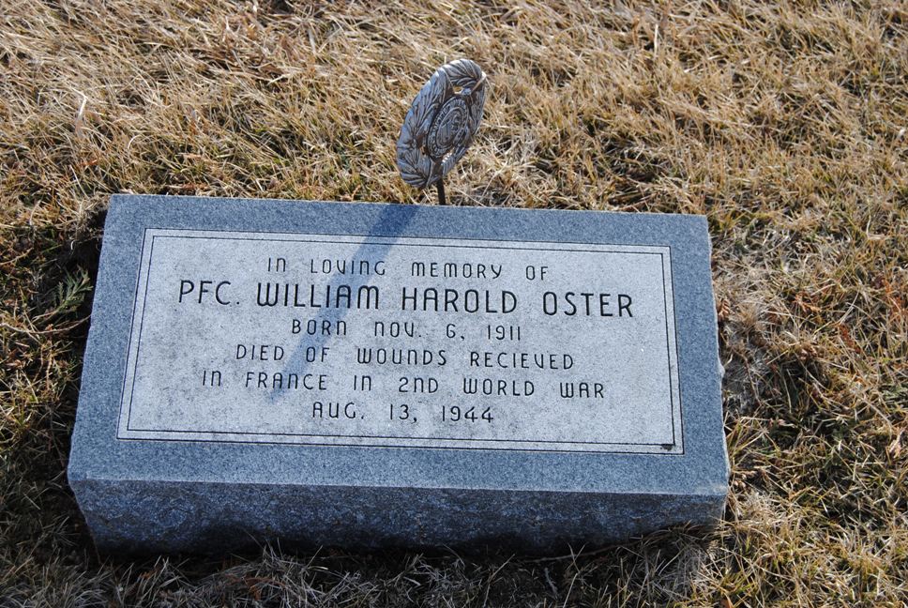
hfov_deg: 37.8
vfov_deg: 25.8
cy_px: 304
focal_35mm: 52
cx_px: 454
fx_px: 1326
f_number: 7.1
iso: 100
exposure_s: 1/200
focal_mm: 35
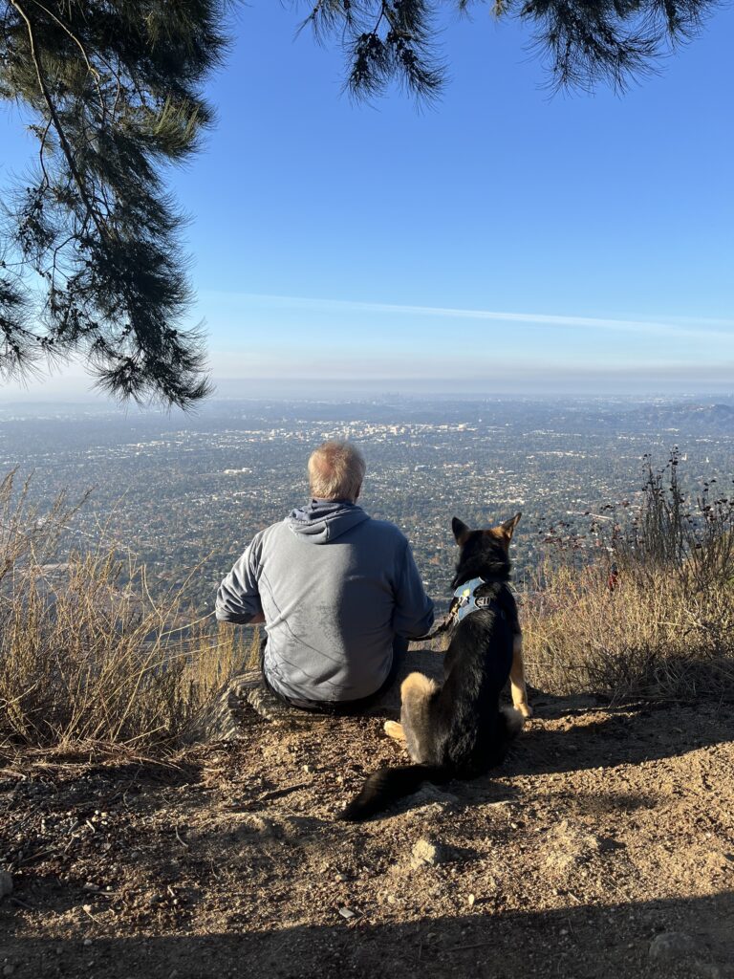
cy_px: 490
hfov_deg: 53.1
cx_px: 367
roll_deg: -0.4
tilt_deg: -9.3
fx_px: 735
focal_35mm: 26
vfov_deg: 67.3
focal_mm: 5.1
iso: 50
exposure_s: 1/1992
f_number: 1.6
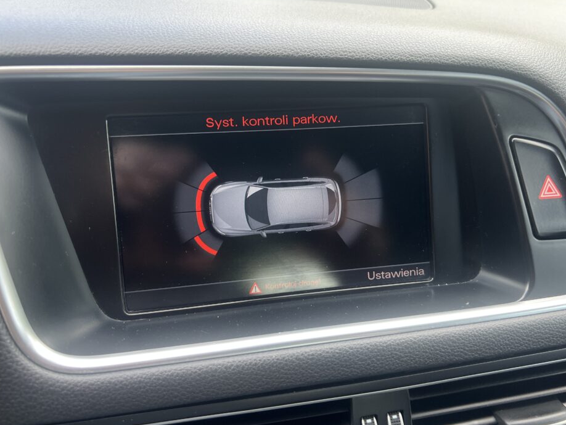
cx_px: 301
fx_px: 474
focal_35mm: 29
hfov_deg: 61.6
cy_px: 212
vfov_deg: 48.2
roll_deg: -0.6
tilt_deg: -26.8
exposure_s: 1/121
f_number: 1.5
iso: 125
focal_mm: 5.7
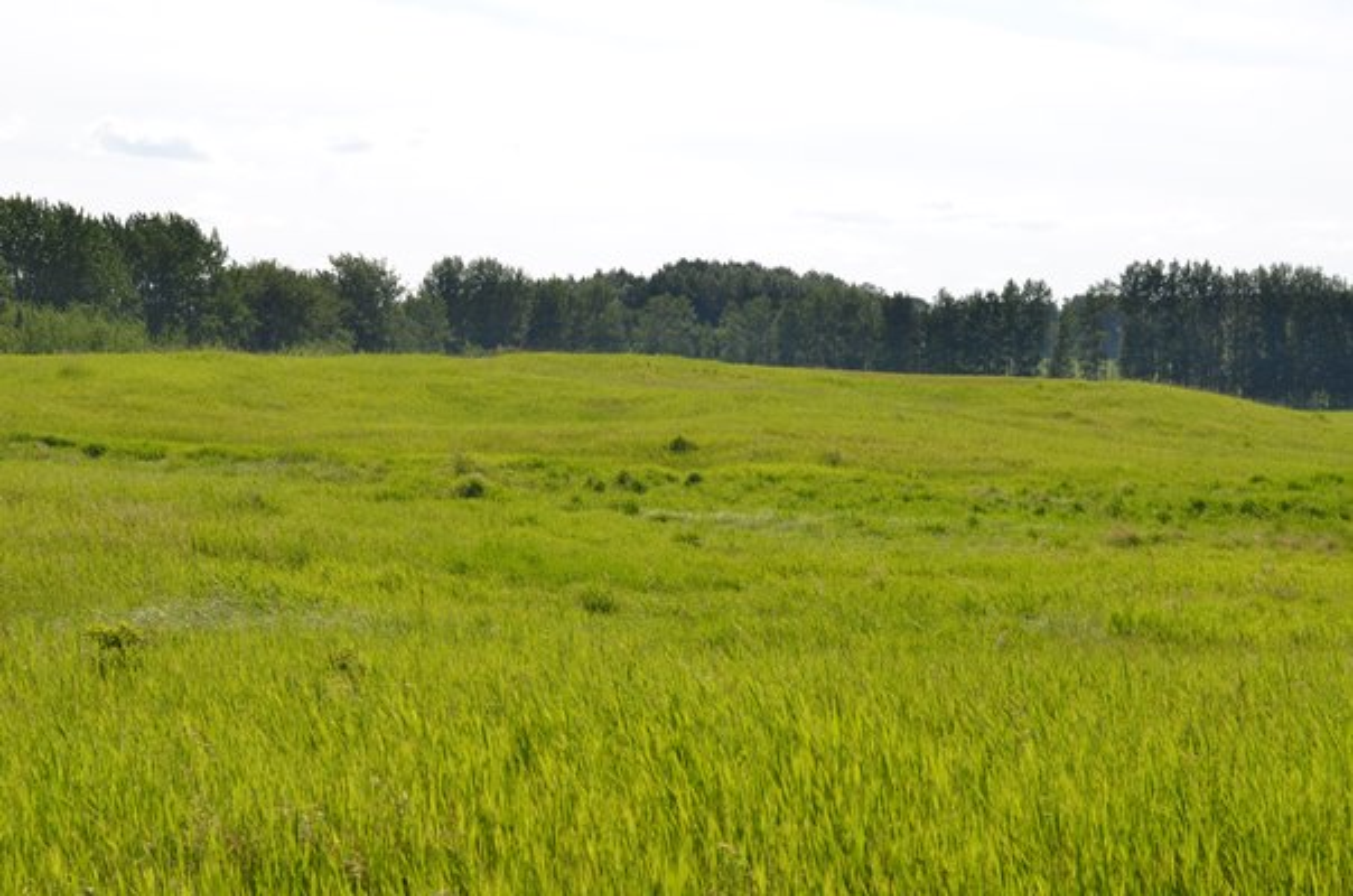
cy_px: 448
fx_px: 2813
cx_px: 676
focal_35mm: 75
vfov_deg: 18.1
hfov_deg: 27.0
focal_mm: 50
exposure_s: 1/320
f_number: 9
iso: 100
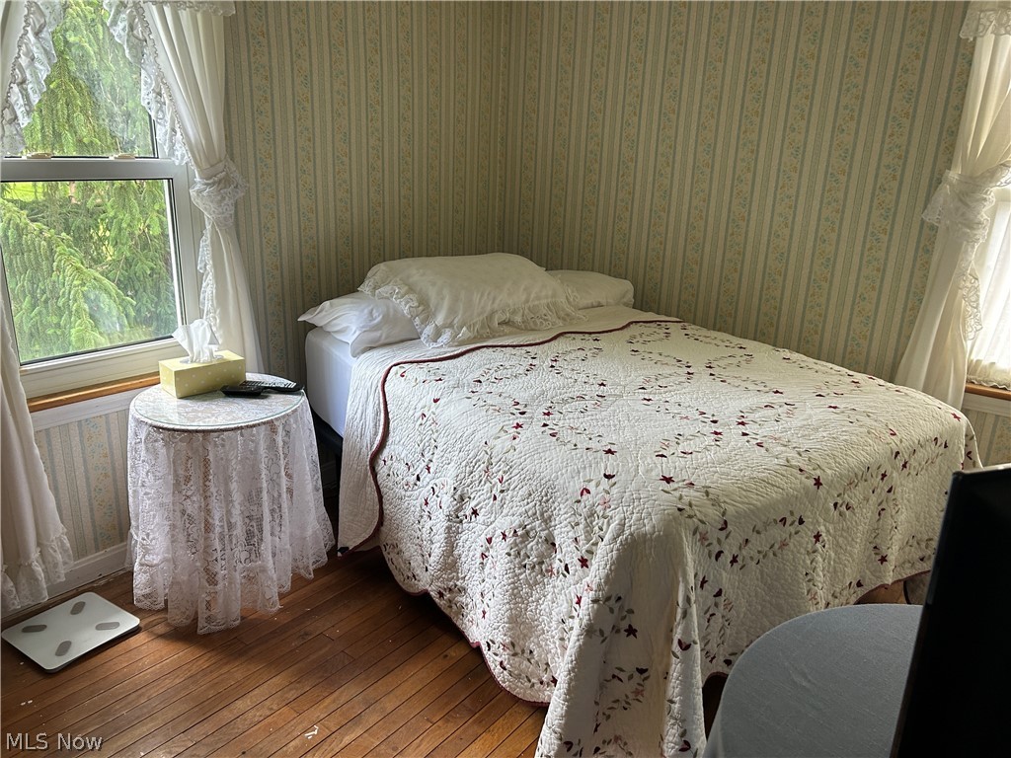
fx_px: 759
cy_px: 379
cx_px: 506
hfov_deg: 67.3
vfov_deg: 53.1
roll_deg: -3.3
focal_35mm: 26
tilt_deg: -18.6
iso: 100
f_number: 1.5
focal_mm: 5.7
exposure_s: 1/121
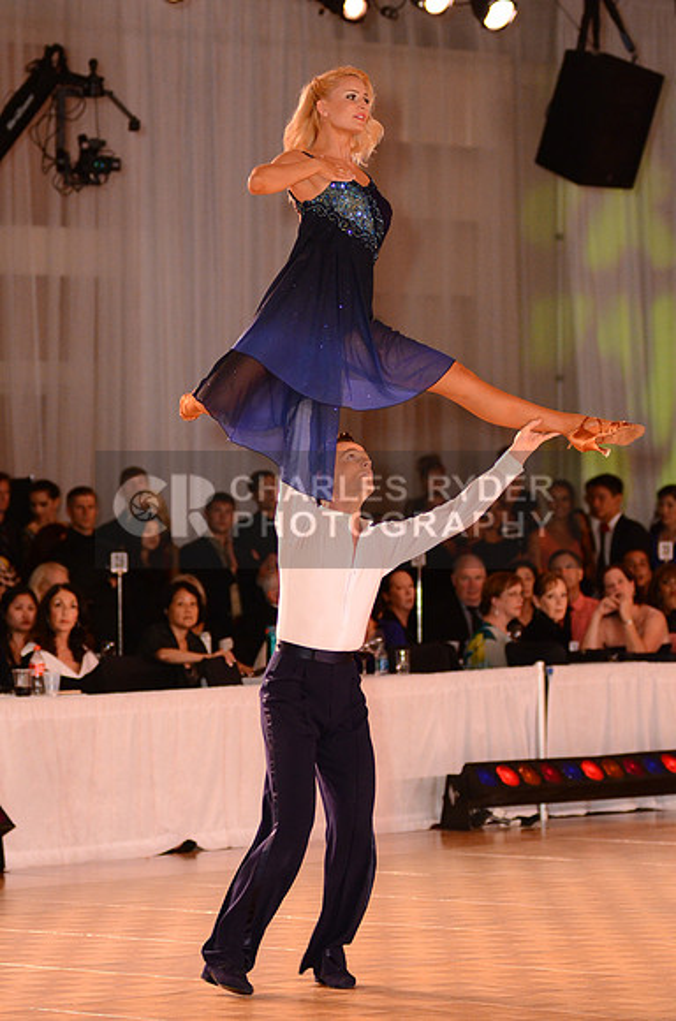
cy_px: 510
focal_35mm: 158
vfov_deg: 13.1
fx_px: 4457
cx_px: 338
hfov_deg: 8.7
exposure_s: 1/200
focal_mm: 105
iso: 2500
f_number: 2.8
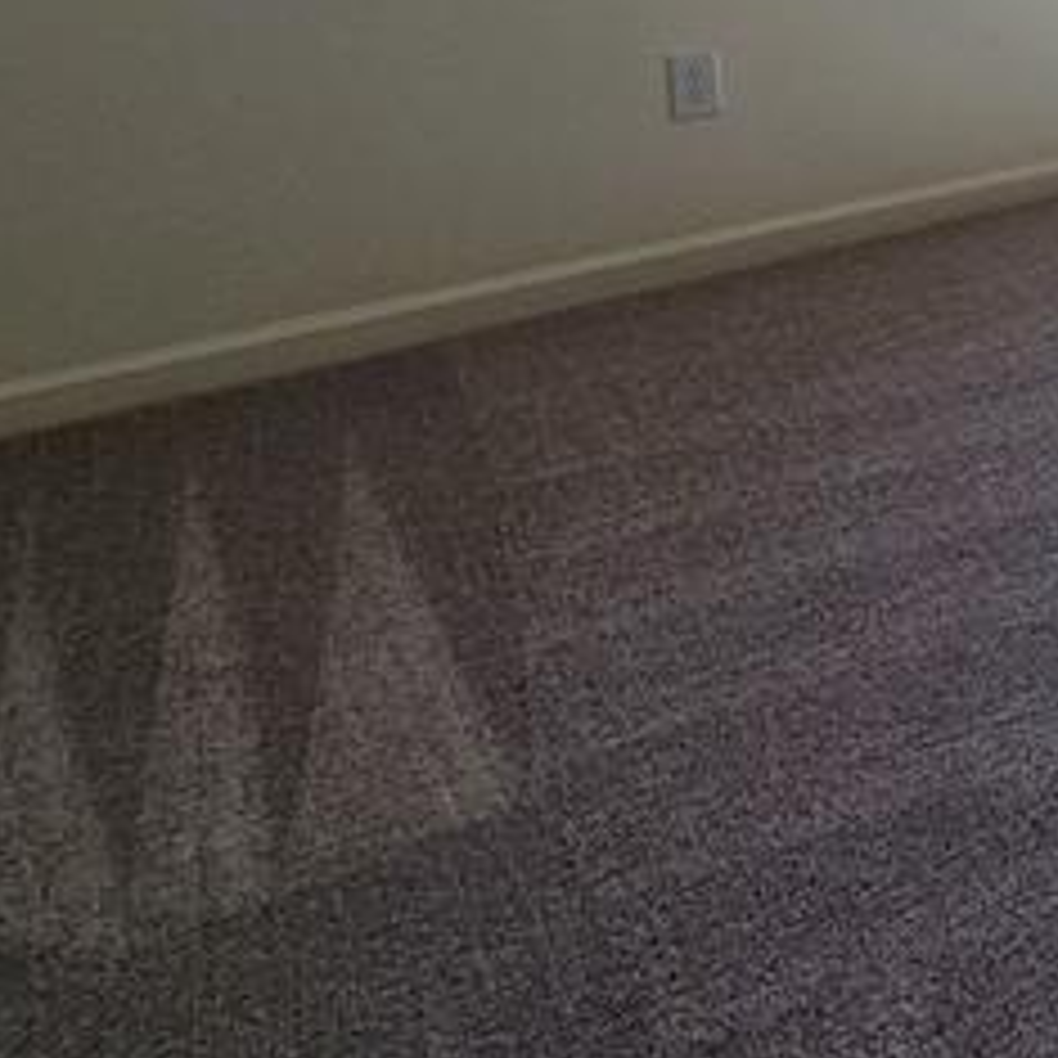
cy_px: -194
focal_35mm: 50
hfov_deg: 22.6
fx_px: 1729
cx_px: 1828
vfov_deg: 29.5
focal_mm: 2.2
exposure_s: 1/445
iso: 50
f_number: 2.2
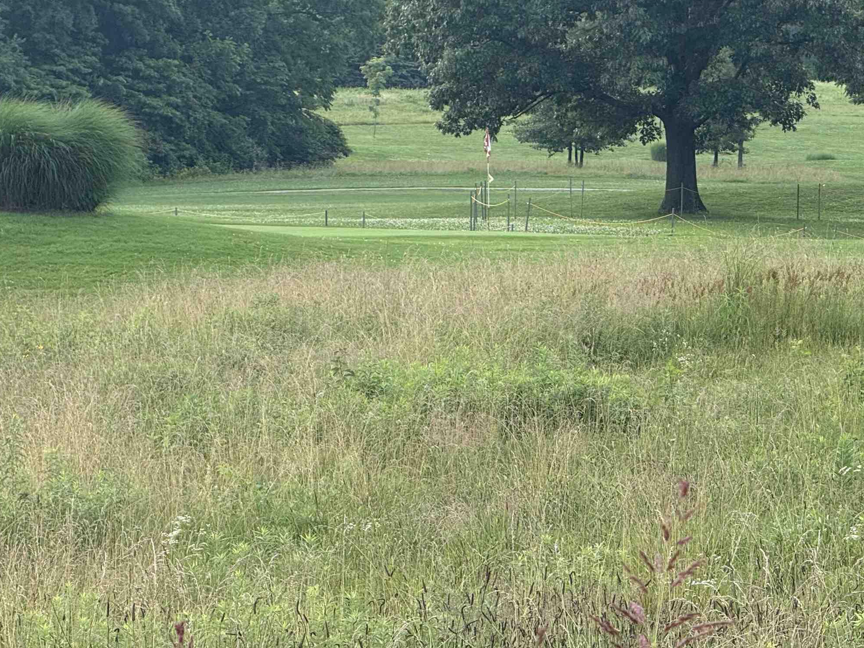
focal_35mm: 186
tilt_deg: -3.3
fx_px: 4642
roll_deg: -1.7
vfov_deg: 8.0
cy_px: 384
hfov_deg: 10.6
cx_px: 581
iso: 64
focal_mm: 15.66
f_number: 2.8
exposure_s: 1/546
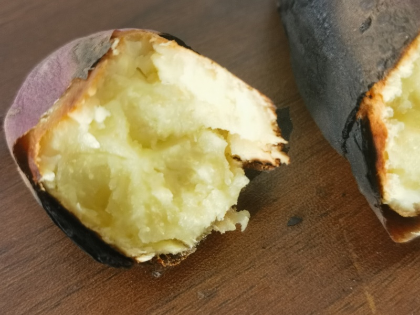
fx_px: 655
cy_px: 158
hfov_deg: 35.5
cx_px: 210
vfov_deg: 27.0
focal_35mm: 54
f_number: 1.9
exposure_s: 1/100
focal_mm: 6.67
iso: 160
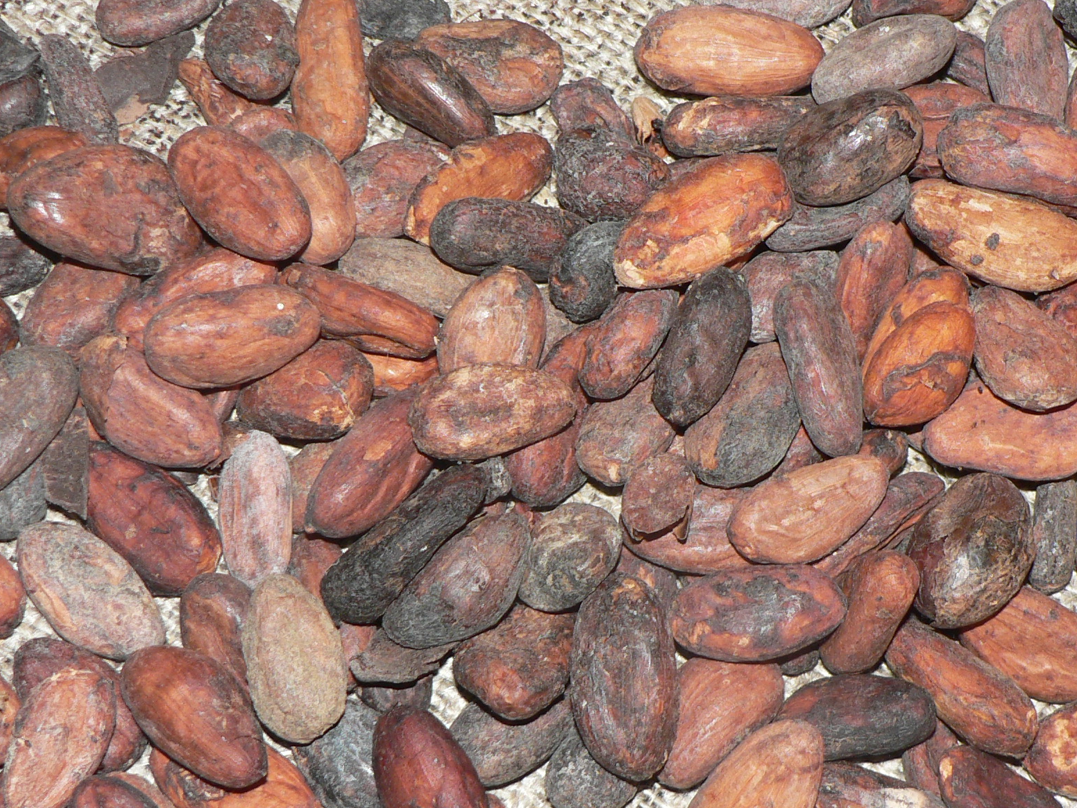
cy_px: 495
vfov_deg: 15.7
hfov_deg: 20.9
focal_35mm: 94
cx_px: 557
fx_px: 2925
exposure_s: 1/60
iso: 100
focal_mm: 9.5
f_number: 3.2
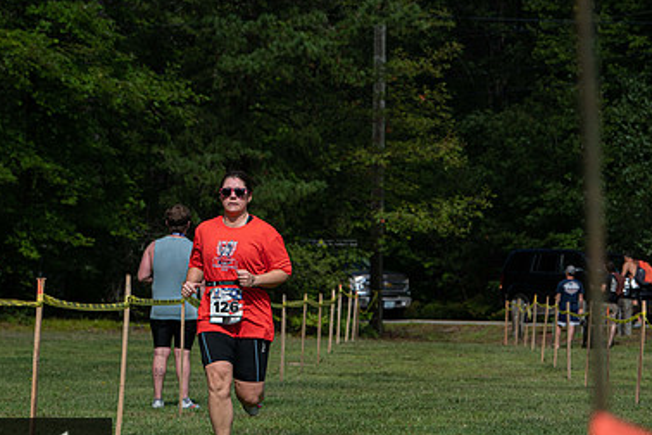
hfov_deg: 10.7
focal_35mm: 192
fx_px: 3477
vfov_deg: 7.1
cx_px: 367
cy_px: 329
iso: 200
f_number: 6.3
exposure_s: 1/1250
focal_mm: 125
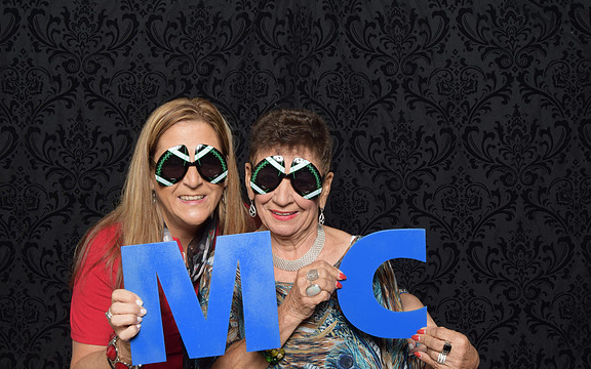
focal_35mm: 40
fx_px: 644
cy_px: 193
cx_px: 294
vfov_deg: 32.0
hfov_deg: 49.3
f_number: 20
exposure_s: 1/60
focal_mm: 26
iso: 500
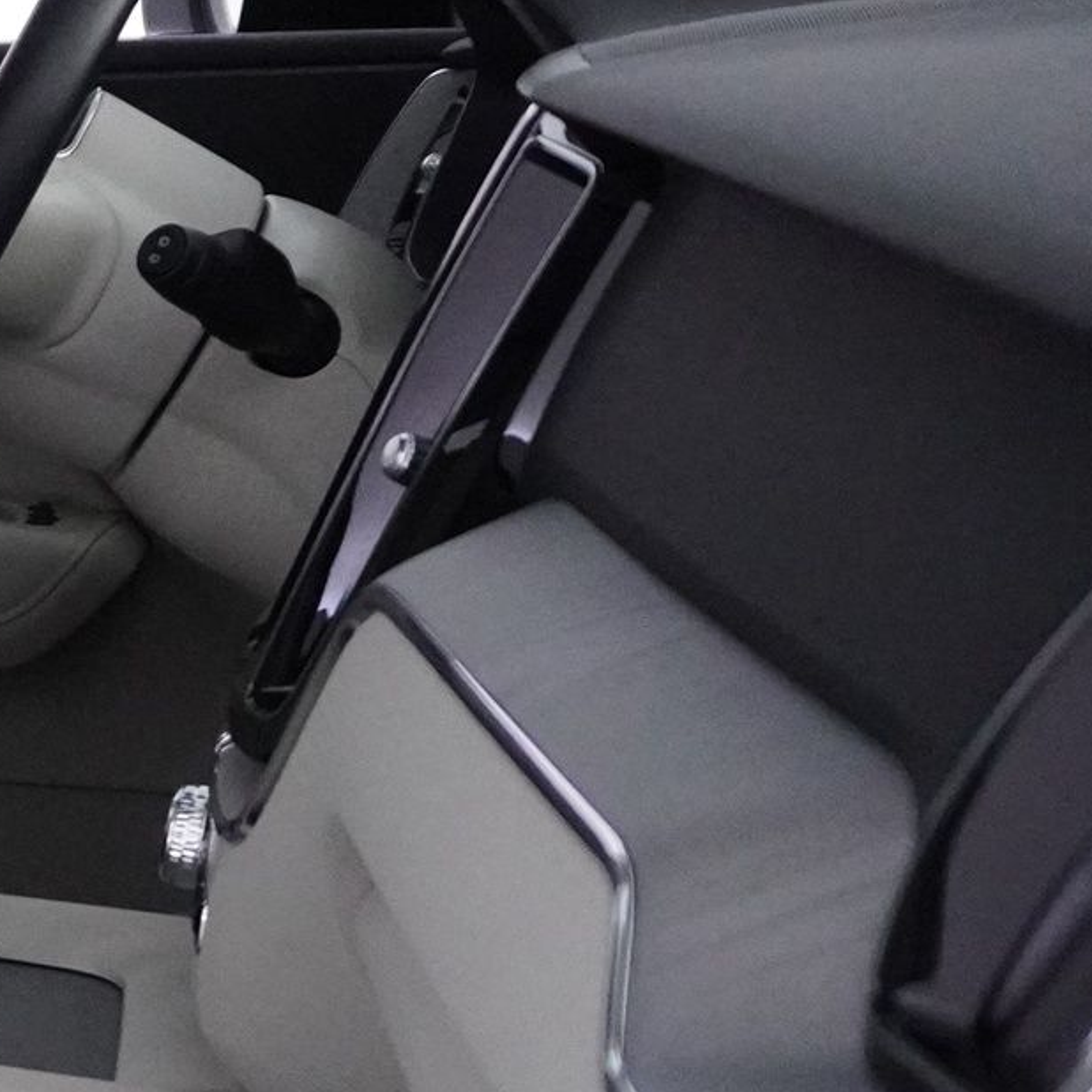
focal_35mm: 88
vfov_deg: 19.7
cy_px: 787
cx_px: -956
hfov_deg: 16.2
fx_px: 3131
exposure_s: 1/160
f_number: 3.5
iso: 6400
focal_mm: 17
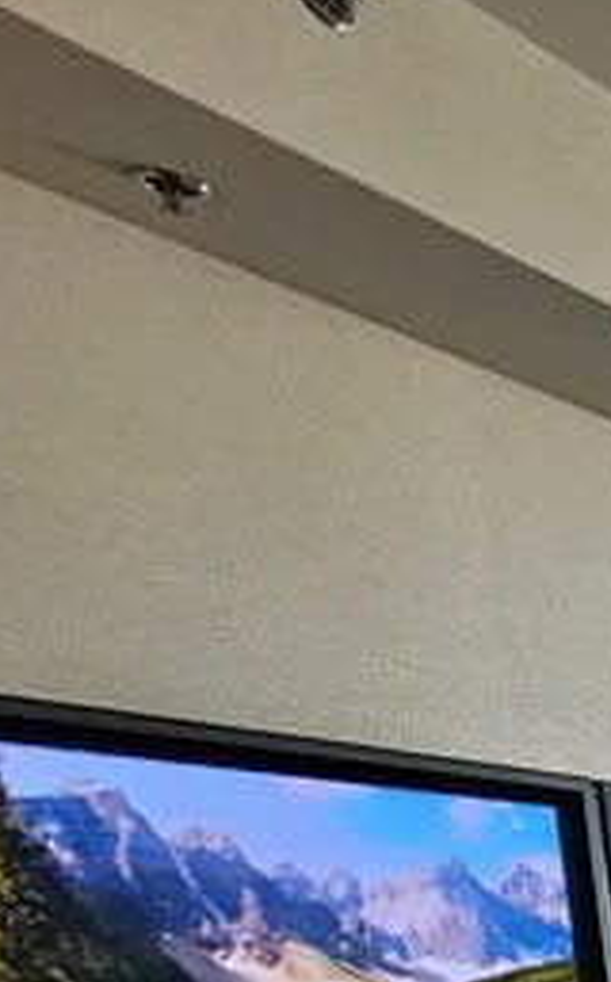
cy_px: 1261
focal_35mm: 55
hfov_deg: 11.4
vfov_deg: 29.9
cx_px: 1856
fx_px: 1469
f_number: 2.2
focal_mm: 2.2
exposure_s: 1/100
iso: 125
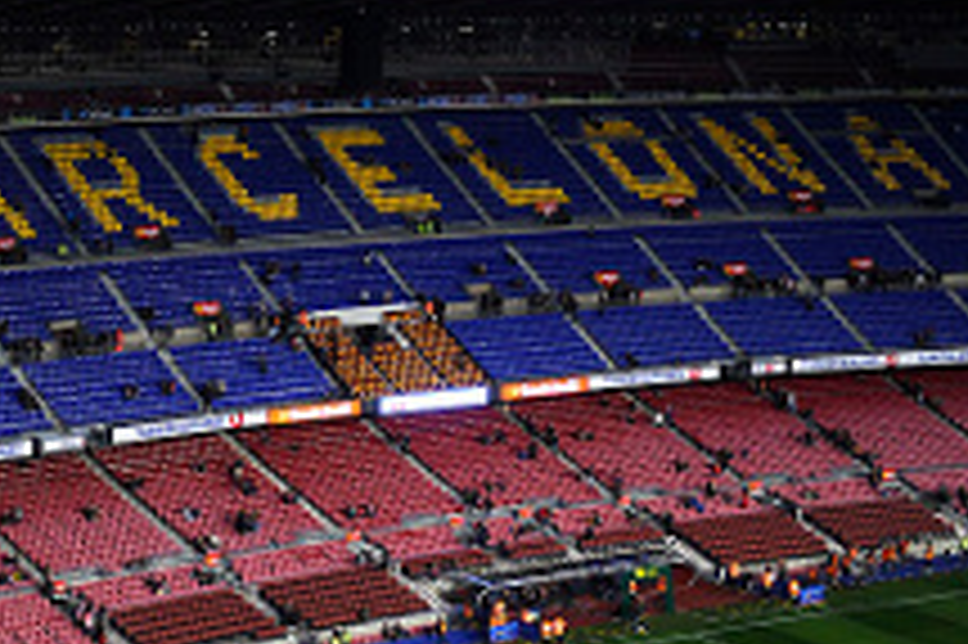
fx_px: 2526
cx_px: 81
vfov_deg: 14.3
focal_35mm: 94
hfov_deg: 21.2
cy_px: -23
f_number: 2.8
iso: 1250
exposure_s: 1/500
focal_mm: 44
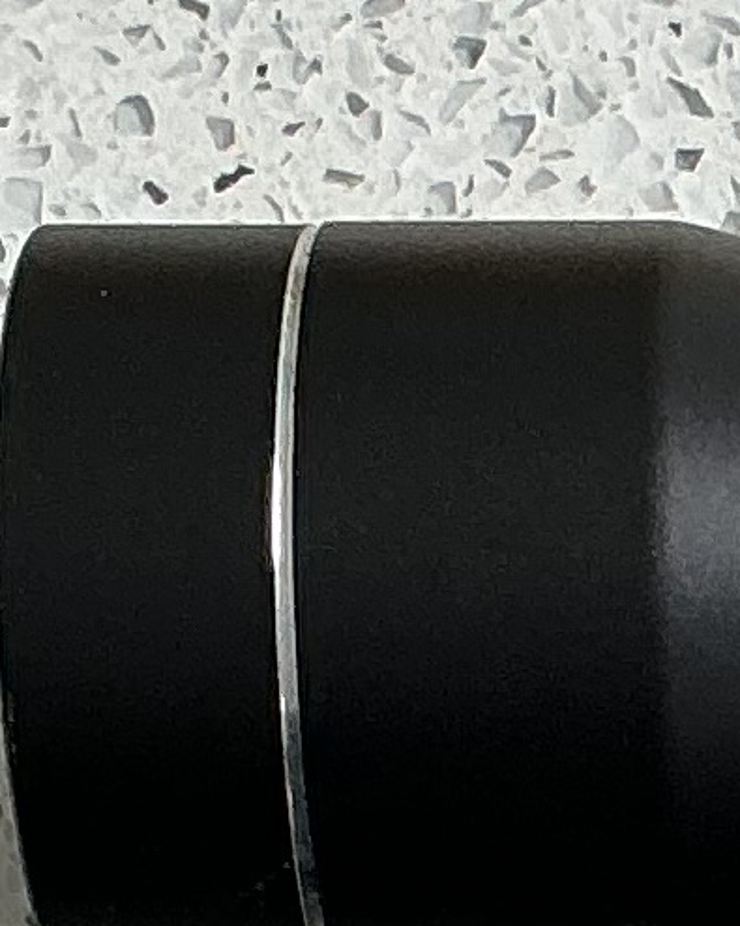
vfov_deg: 7.9
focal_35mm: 231
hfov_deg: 6.6
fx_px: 6326
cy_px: 2056
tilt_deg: -70.8
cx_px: 1045
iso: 32
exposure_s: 1/100
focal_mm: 3
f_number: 1.8
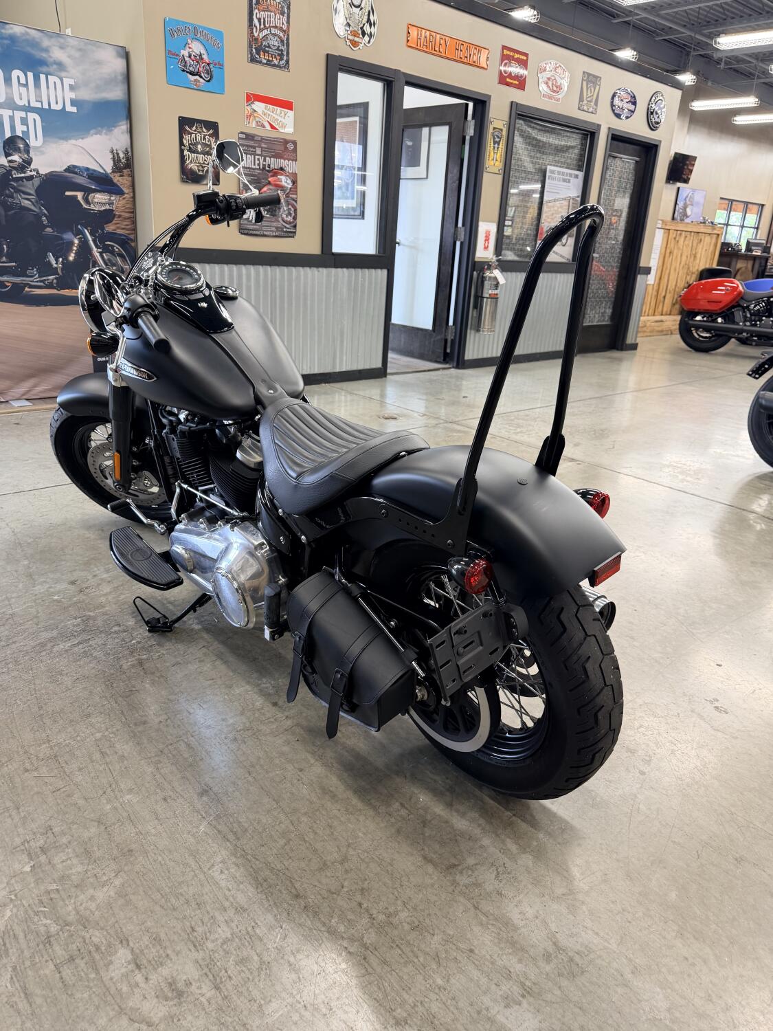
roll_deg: -3.7
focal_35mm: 24
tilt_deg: -22.9
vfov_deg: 71.6
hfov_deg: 56.8
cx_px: 386
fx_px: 715
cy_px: 516
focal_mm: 6.76
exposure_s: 1/60
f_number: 1.78
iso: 160
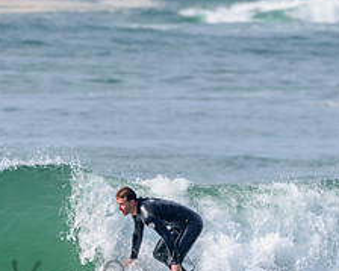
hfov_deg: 1.1
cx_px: 168
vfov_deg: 0.8
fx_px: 18322
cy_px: 270
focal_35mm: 1827
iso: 320
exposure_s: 1/2000
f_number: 5.6
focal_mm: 500
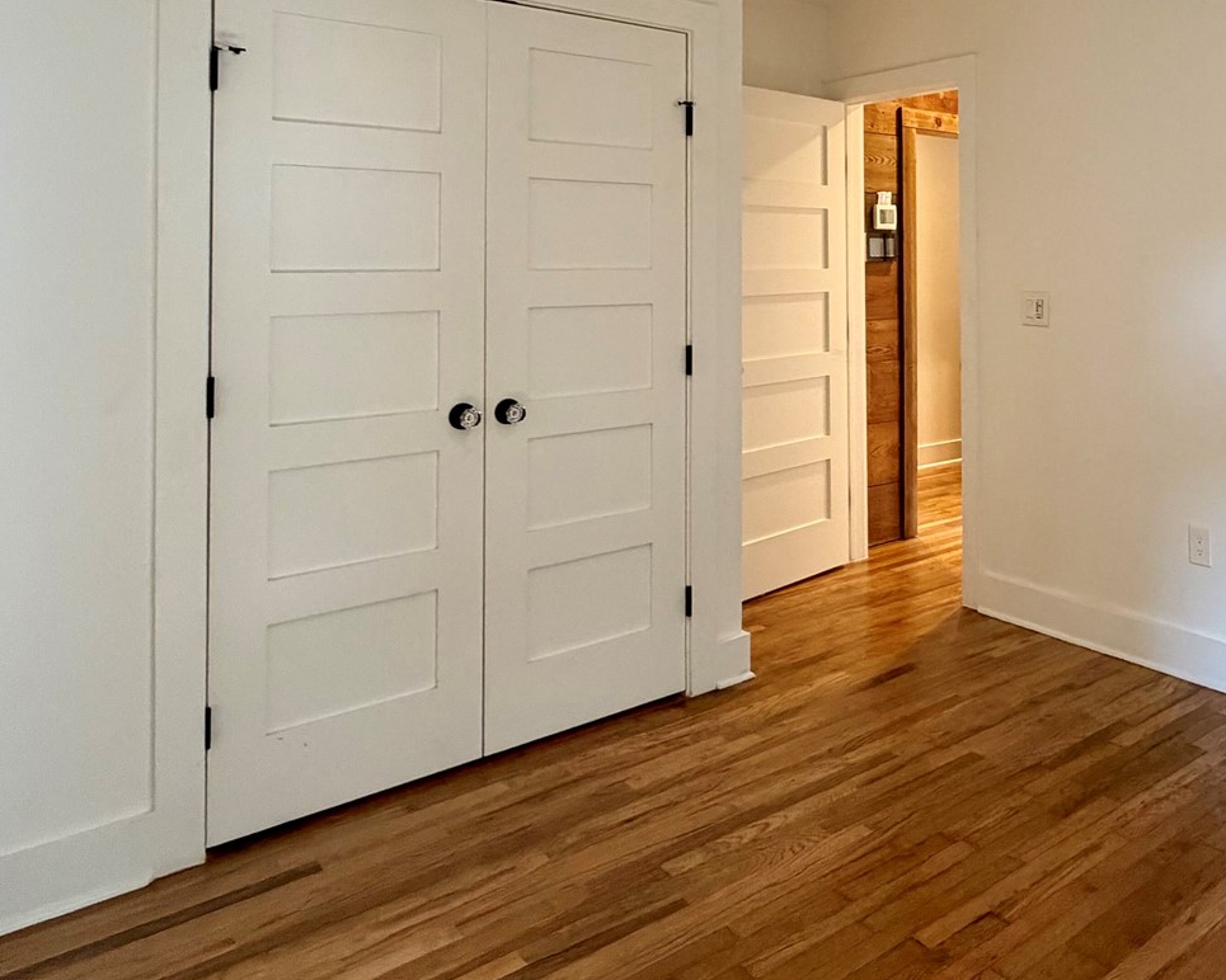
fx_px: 1052
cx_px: 963
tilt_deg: +1.1
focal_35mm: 29
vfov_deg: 48.1
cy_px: 250
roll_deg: +0.4
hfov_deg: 56.5
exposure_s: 1/60
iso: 400
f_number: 2.2
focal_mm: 2.22
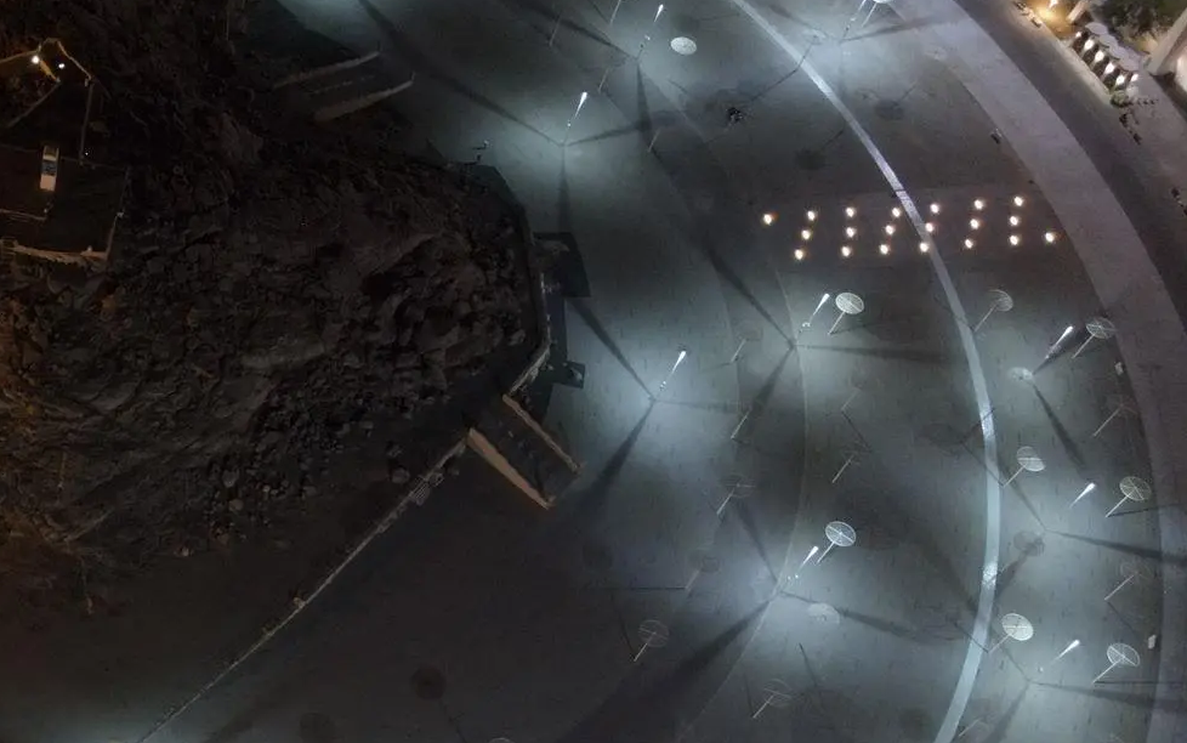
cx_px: -22
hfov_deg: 34.9
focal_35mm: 52
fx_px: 1683
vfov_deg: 24.6
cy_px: 554
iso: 670
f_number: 2.8
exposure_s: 1/4
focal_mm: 4.5
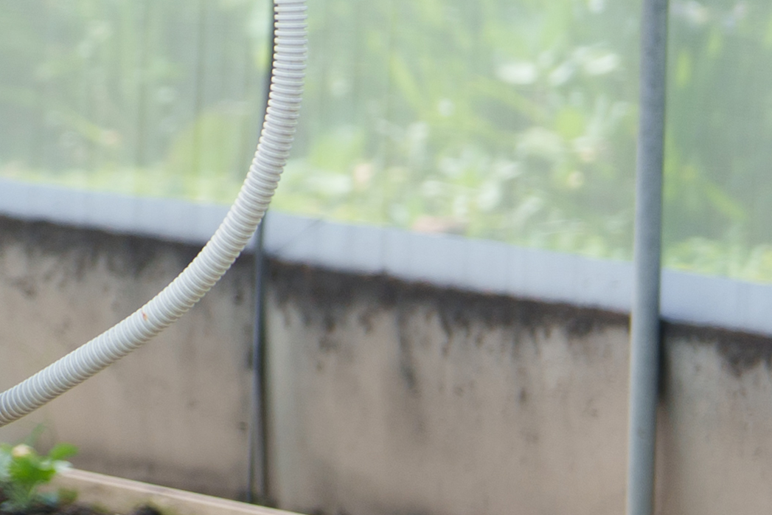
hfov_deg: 6.1
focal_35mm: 309
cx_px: -1565
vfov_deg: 4.4
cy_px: -64
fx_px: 6626
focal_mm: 47
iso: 100
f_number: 2.8
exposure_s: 1/500
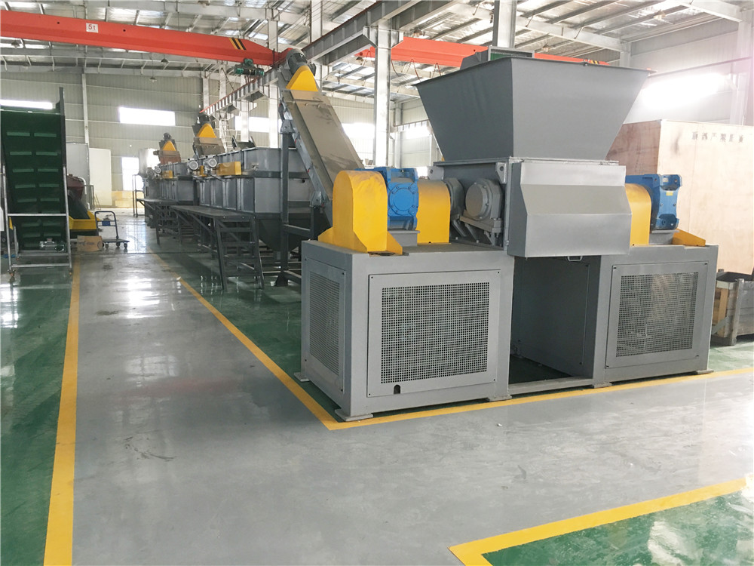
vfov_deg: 48.2
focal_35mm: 29
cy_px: 283
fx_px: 632
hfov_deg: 61.7
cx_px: 377
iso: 125
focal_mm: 4.15
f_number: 2.2
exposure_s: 1/33
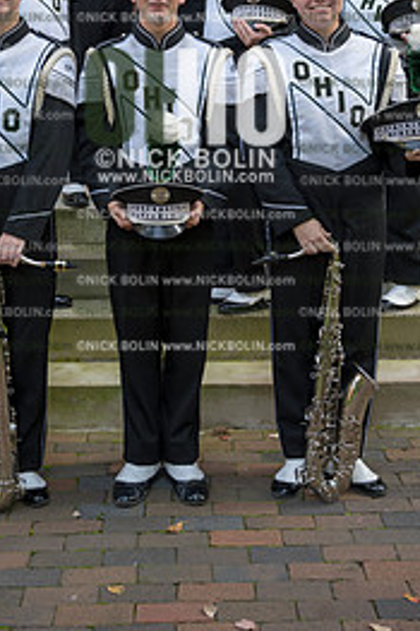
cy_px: 115
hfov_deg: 20.9
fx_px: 1139
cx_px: 185
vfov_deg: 30.1
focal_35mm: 65
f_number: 4
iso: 125
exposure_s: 1/40
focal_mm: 38
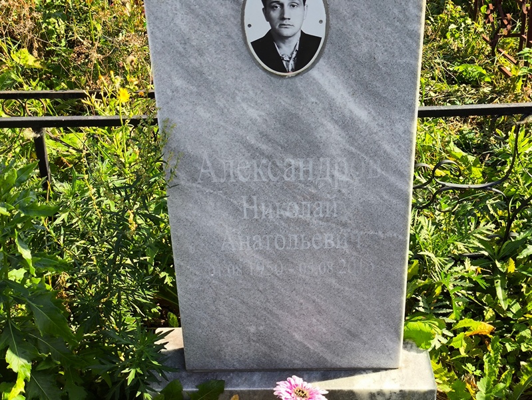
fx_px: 769
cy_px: 200
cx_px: 266
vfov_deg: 29.1
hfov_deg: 38.2
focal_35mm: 50
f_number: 1.7
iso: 50
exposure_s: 1/532
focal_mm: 4.71
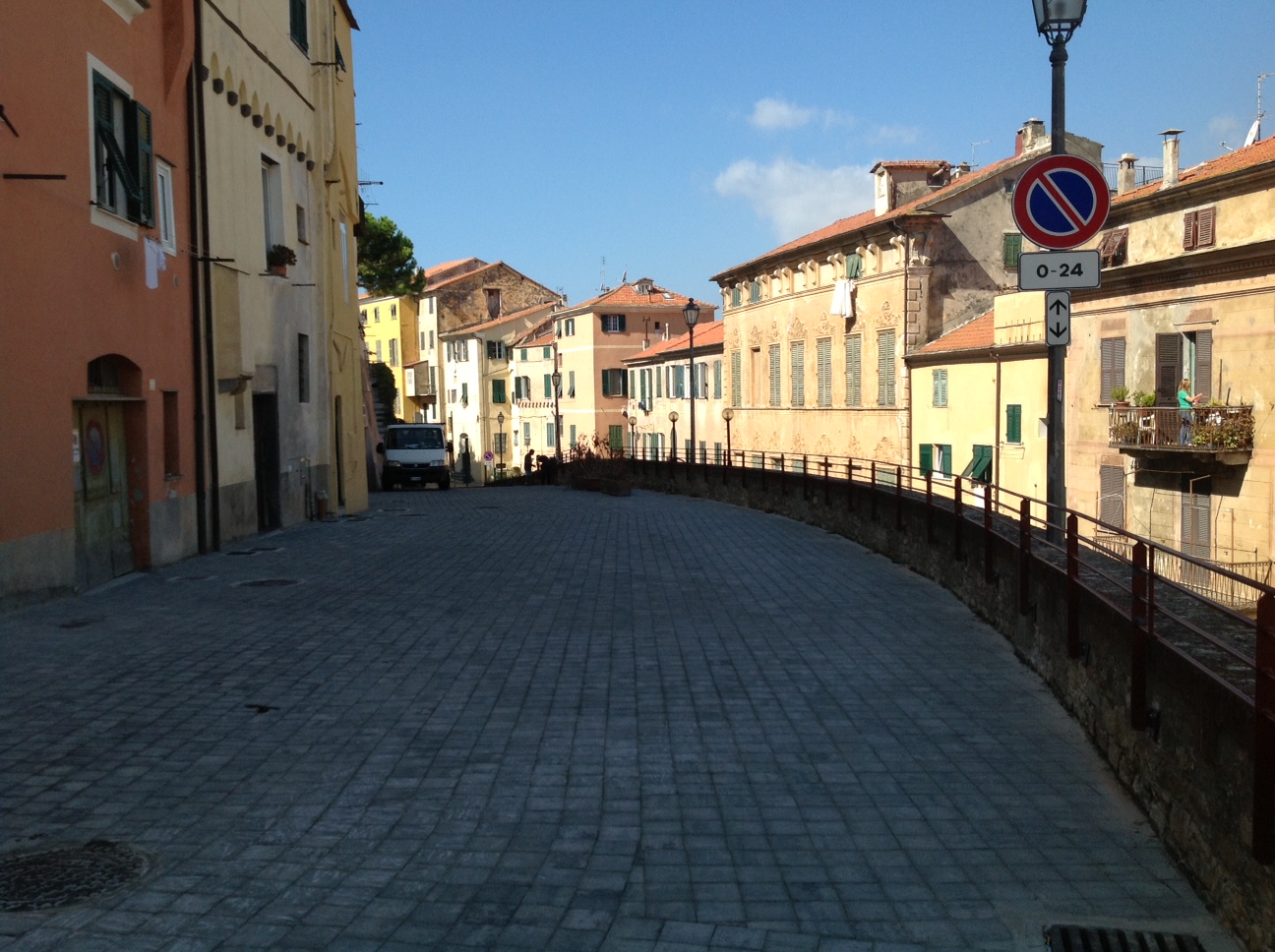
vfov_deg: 40.6
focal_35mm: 35
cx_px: 638
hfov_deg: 52.7
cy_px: 476
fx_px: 1287
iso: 50
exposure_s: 1/1592
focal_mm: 4.28
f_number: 2.4
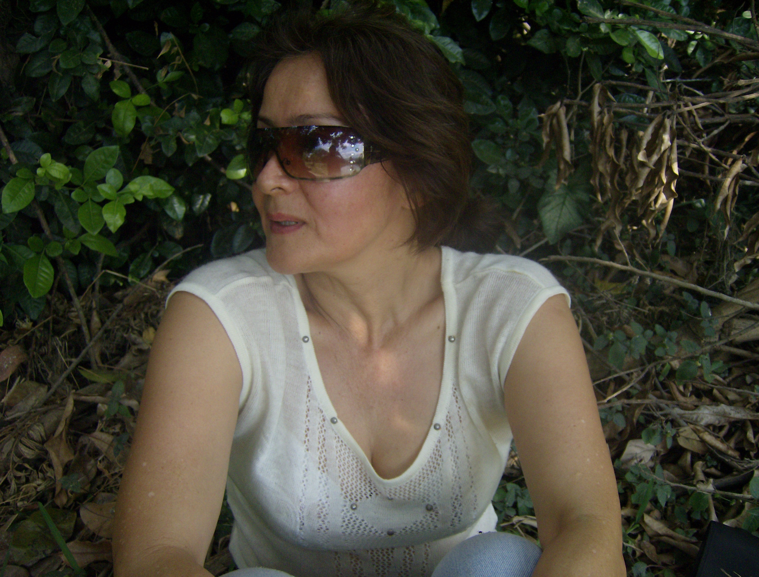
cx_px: 380
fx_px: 793
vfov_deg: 40.0
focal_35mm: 36
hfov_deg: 51.1
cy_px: 288
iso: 100
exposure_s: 1/409
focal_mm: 6
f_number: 2.8
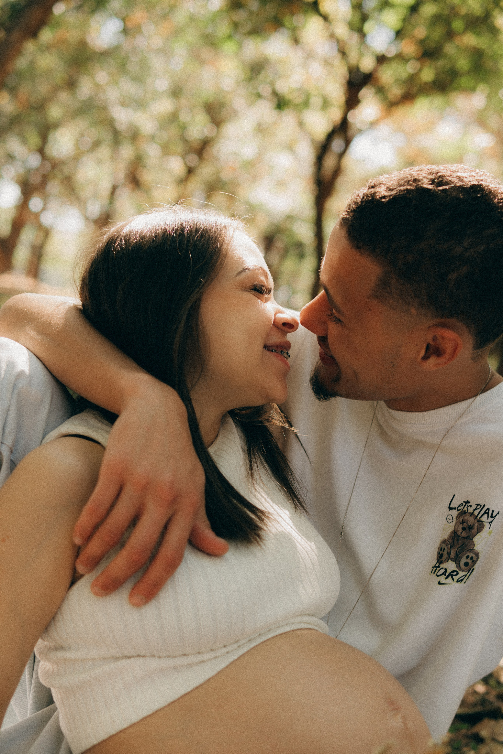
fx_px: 943
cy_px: 377
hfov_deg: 29.9
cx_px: 252
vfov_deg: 43.6
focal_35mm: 45
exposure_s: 1/125
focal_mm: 30
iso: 100
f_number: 2.2
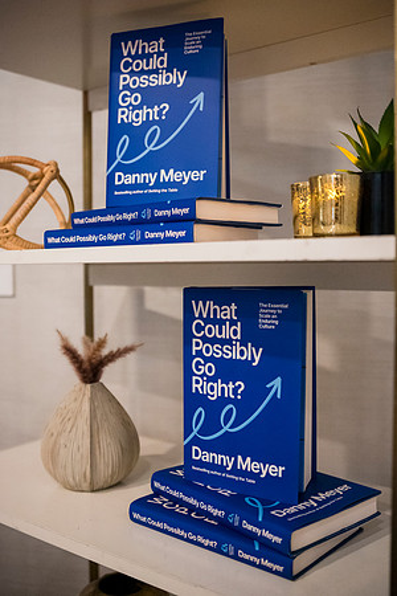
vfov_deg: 50.7
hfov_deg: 35.1
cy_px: 298
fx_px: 629
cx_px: 198
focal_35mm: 38
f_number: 2.8
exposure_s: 1/200
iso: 6400
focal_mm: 38
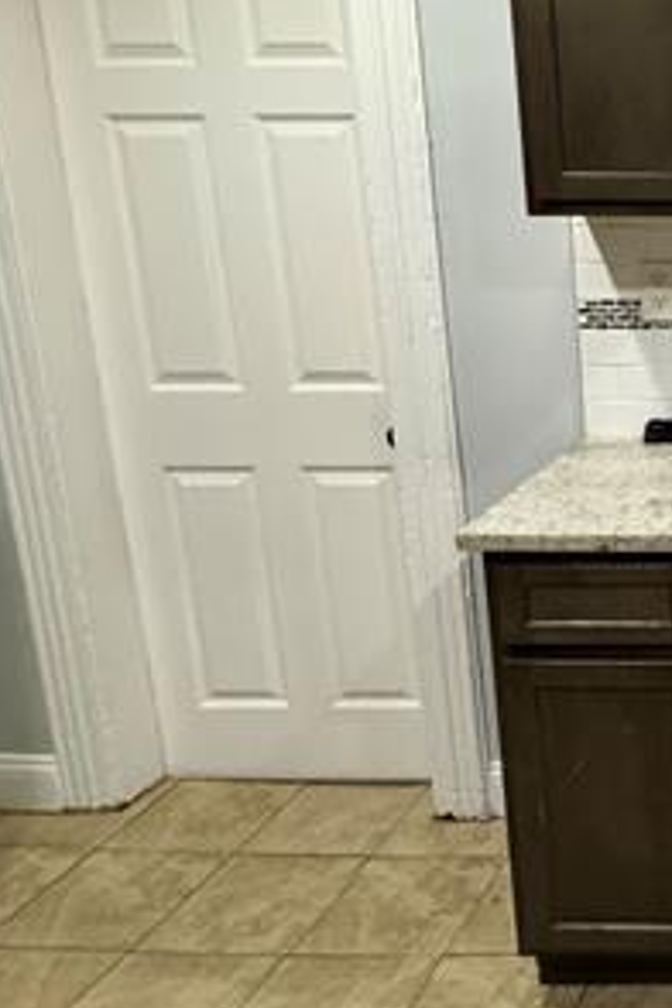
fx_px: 1064
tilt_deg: -12.7
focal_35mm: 38
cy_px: 405
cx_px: 946
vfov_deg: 50.4
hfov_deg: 27.2
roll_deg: +0.3
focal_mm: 2.22
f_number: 2.2
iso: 1000
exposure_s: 1/60
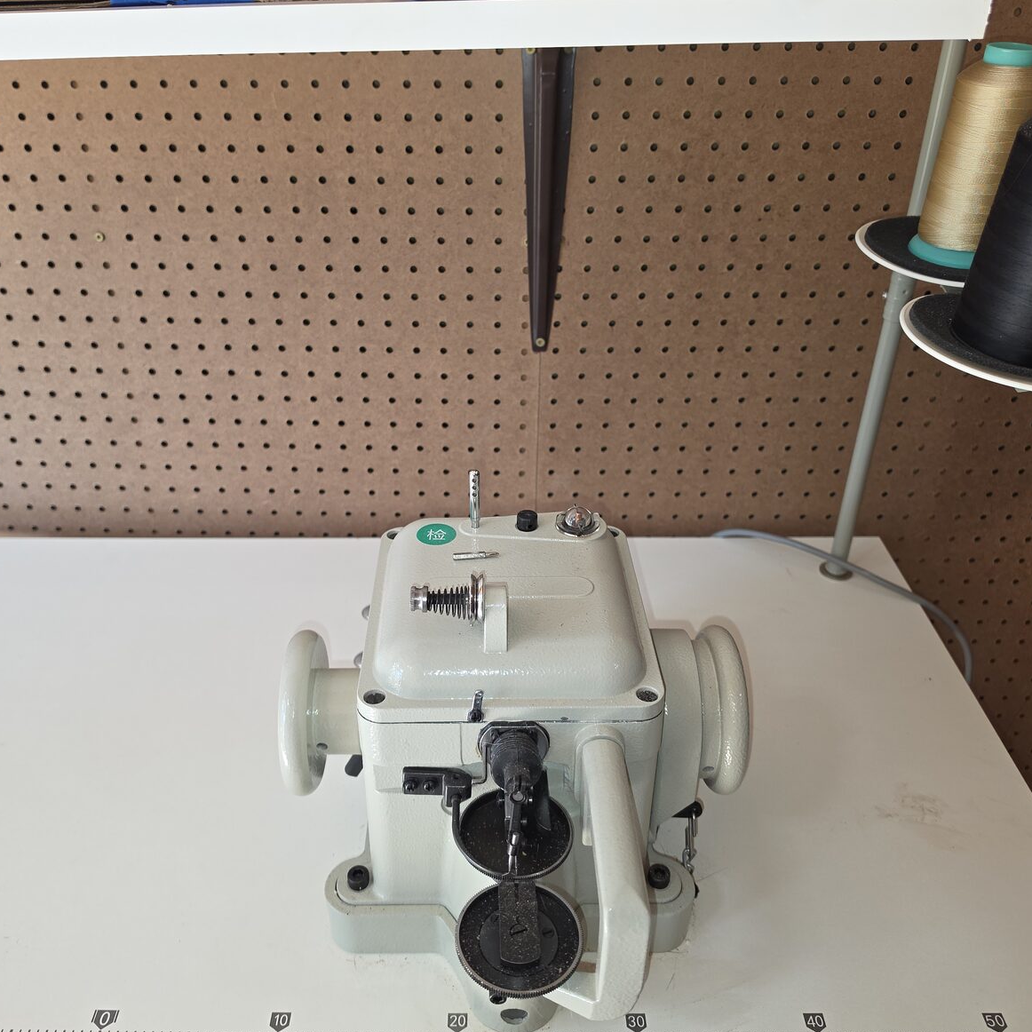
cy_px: 504
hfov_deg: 57.3
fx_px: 944
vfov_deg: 57.3
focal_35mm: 28
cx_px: 487
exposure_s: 1/60
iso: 25
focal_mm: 6.5
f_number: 1.4
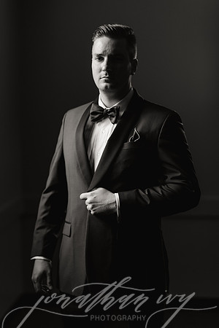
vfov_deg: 23.9
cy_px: 164
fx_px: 776
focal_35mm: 85
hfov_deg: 16.1
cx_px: 110
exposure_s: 1/125
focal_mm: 85
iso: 400
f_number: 2.2
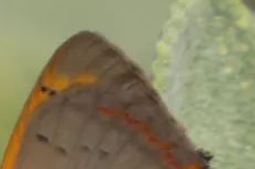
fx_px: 23321
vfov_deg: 0.4
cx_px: 70
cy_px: 225
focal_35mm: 3297
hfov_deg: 0.6
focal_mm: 202.9
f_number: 5.7
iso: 80
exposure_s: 1/250
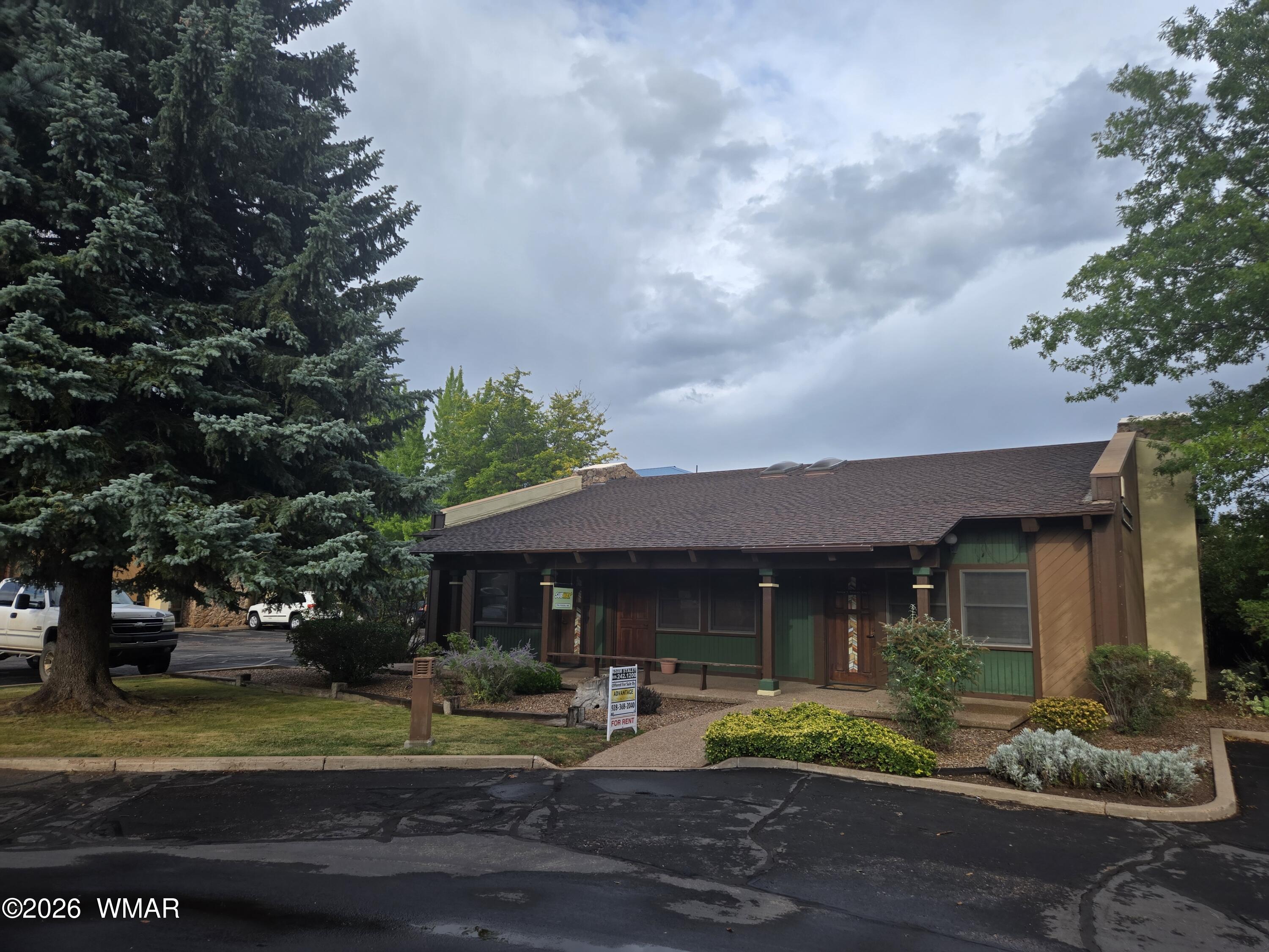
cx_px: 634
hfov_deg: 73.9
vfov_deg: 58.9
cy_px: 476
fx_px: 843
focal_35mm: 23
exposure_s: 1/588
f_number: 1.8
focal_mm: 5.4
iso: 25
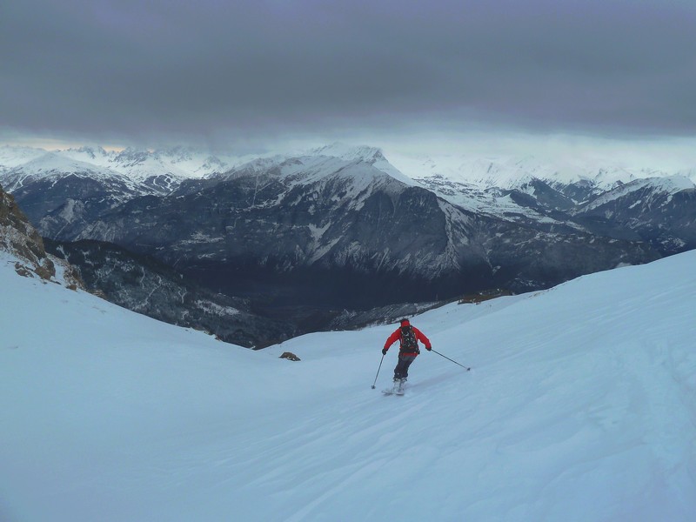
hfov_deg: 69.4
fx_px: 503
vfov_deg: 54.9
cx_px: 348
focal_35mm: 25
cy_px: 261
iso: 80
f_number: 4
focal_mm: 4.1
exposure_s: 1/320
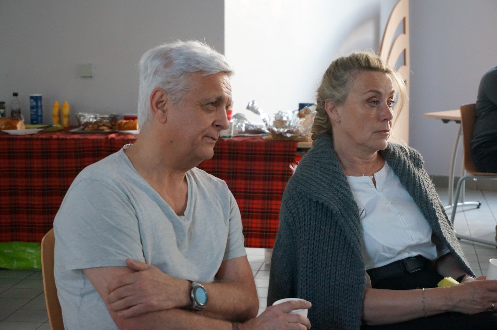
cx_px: 248
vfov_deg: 18.1
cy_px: 165
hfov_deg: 27.0
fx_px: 1034
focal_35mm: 75
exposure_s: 1/25
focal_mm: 50
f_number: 5.6
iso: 3200
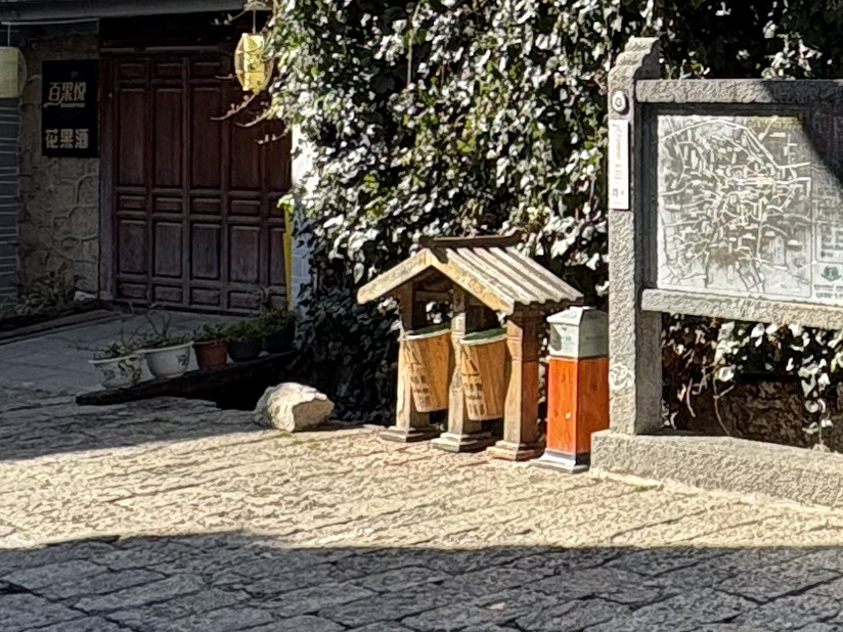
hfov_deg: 25.1
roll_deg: +0.3
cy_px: 62
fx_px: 1656
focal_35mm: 68
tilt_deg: +2.0
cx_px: 1068
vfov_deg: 21.1
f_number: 2.2
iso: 50
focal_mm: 2.22
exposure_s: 1/492
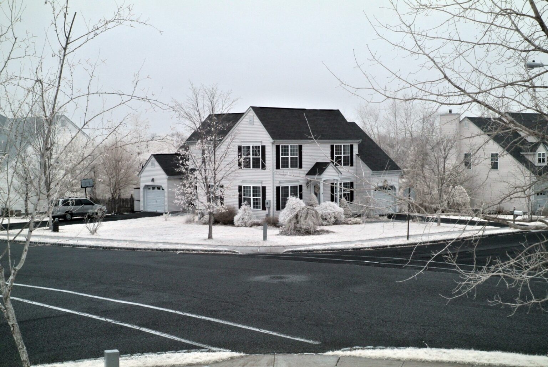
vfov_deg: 26.1
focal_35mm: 52
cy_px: 184
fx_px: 792
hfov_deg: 38.1
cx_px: 274
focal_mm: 19.6
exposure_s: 1/125
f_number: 4.8
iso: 200
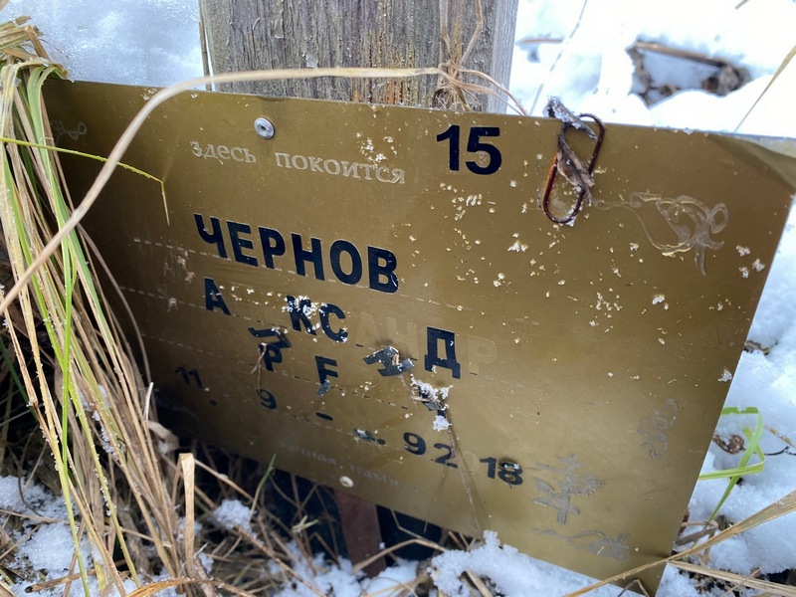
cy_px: 298
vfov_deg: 53.1
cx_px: 398
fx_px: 598
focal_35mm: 26
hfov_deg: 67.3
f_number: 1.8
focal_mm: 4.25
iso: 125
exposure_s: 1/108
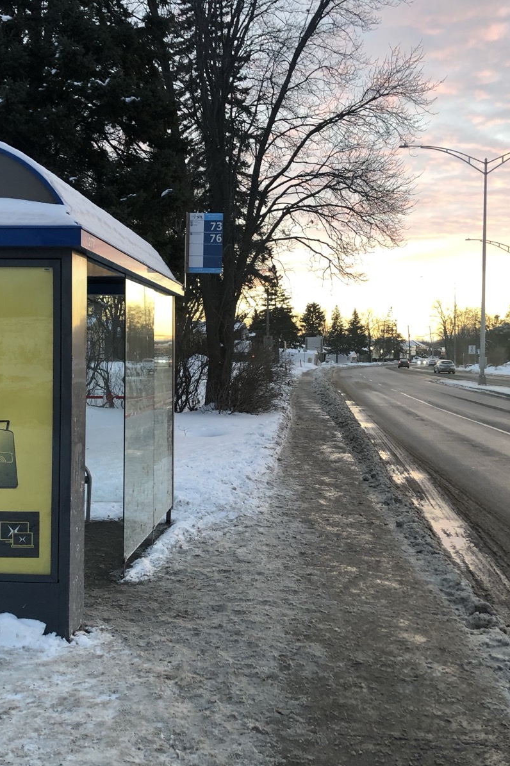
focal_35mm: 39
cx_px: 234
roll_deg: -0.8
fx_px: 829
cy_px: 384
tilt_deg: -2.0
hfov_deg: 34.2
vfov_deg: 49.6
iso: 25
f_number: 1.8
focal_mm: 3.99
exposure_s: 1/40
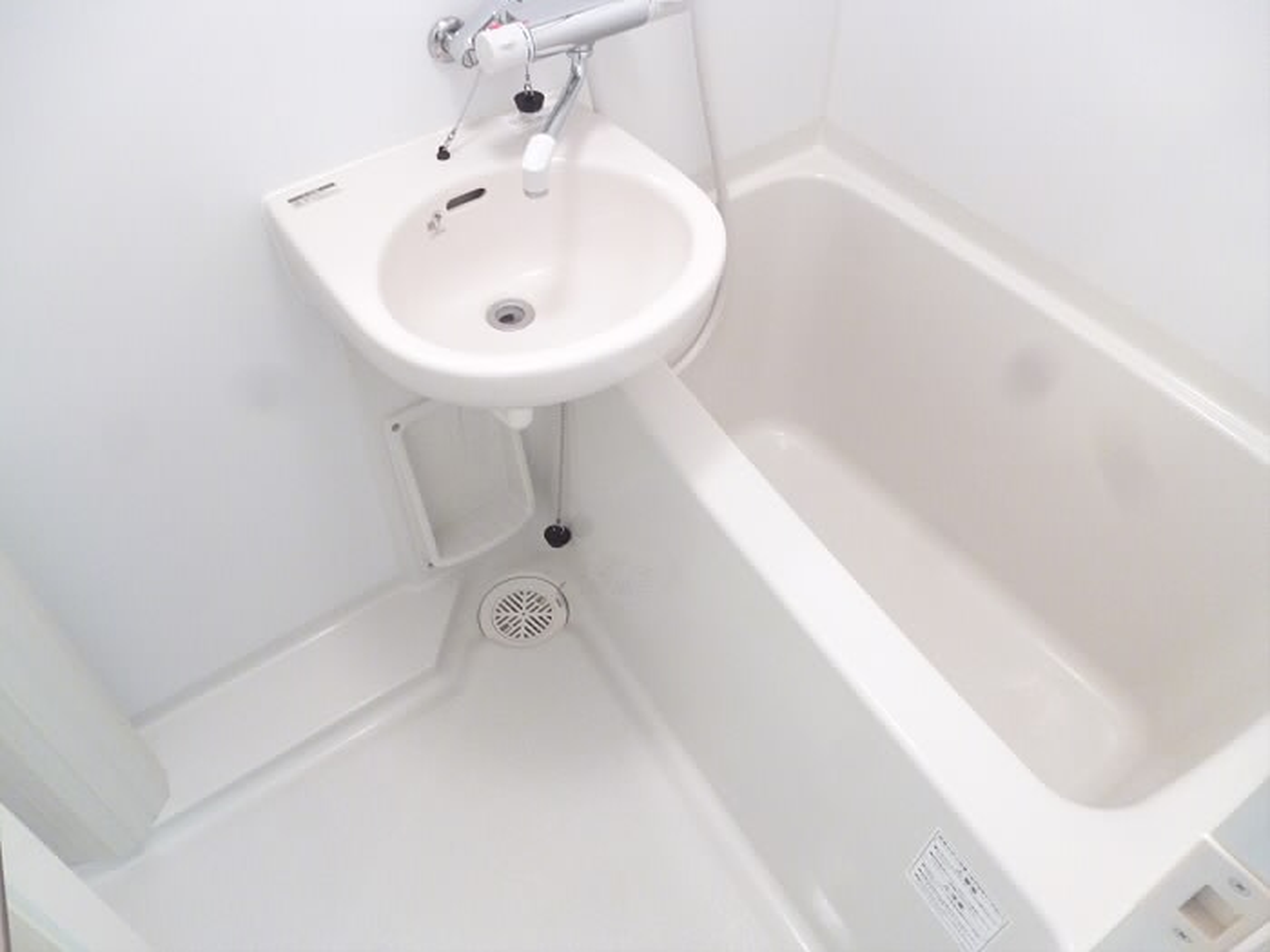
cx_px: 635
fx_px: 1027
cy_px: 476
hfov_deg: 63.4
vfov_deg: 49.7
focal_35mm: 28
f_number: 3.1
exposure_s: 1/25
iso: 800
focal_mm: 5
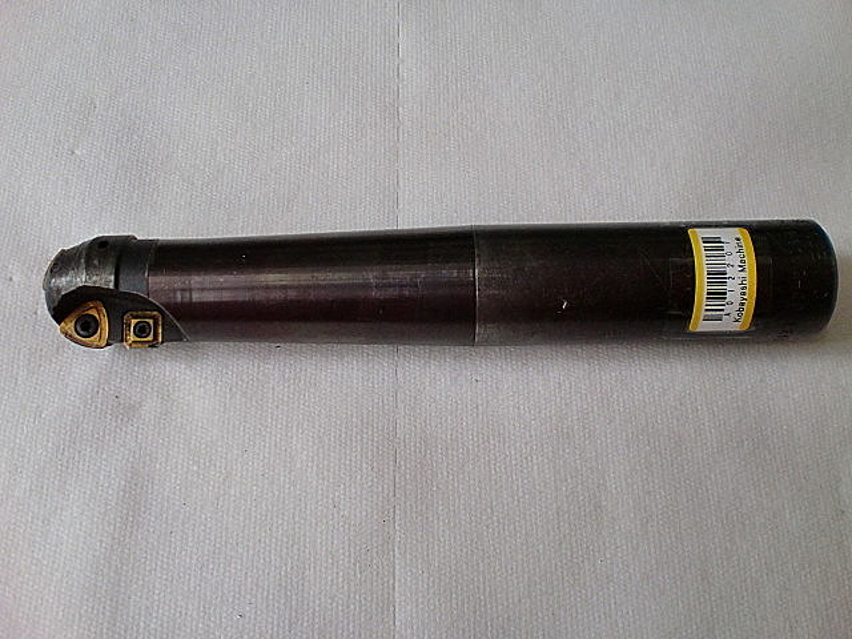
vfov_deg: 40.7
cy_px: 320
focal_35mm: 35
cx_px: 426
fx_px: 861
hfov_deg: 52.6
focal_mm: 6.3
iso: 160
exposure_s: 1/60
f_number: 3.1
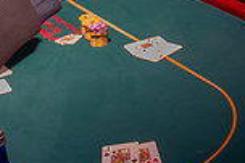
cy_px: -95
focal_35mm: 112
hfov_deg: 17.4
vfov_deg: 11.6
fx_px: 761
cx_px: 294
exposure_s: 1/320
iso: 3200
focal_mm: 24
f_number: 2.8
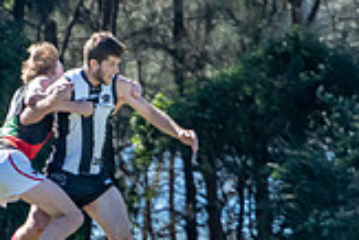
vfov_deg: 0.8
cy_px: 127
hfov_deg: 1.1
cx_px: 121
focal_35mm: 1793
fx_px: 17896
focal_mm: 330
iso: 800
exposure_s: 1/2000
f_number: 6.3
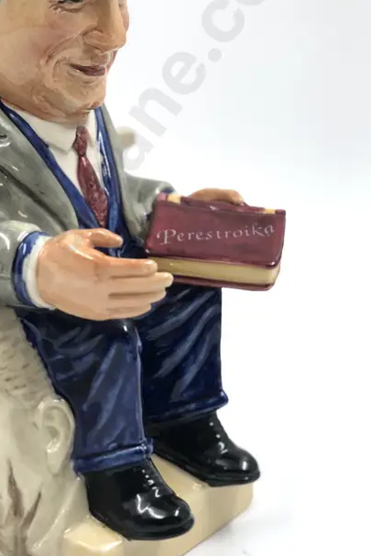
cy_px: 256
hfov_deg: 13.6
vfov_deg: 20.4
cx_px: 45
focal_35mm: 100
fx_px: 1545
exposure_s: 1/50
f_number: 2.8
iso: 25
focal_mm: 6.6
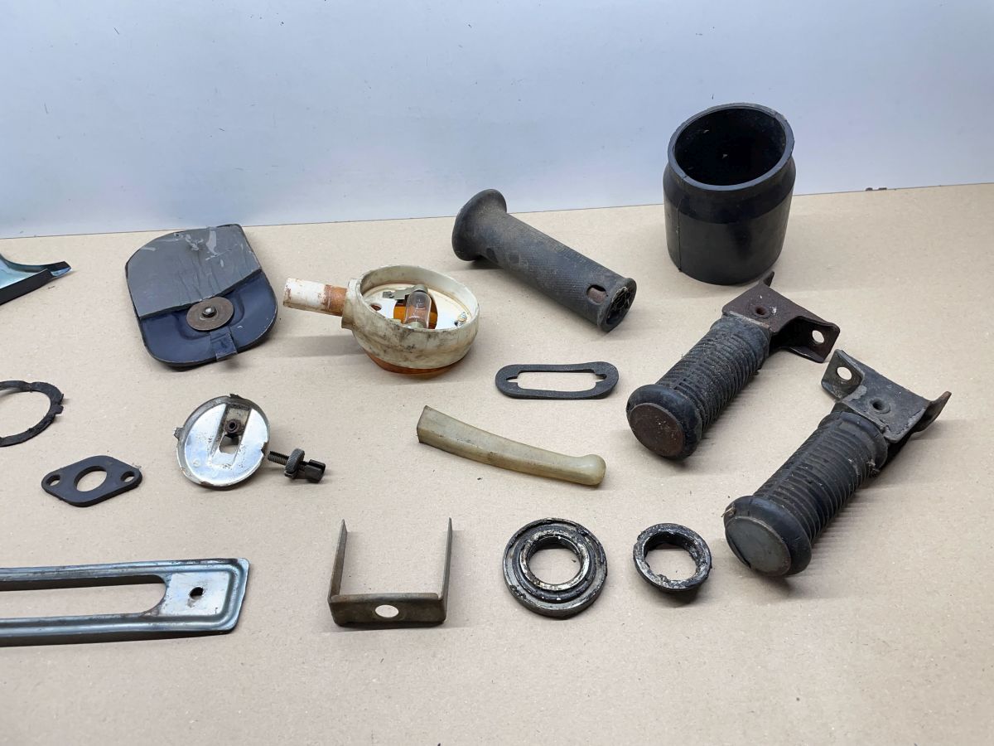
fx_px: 747
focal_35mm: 26
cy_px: 373
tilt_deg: -45.2
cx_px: 497
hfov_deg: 67.3
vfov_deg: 53.1
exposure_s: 1/100
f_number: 1.6
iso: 64
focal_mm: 4.2
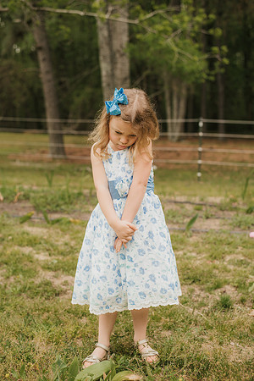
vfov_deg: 39.6
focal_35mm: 50
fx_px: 529
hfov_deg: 27.0
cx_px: 127
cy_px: 190
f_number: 2.8
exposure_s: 1/200
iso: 100
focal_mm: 50
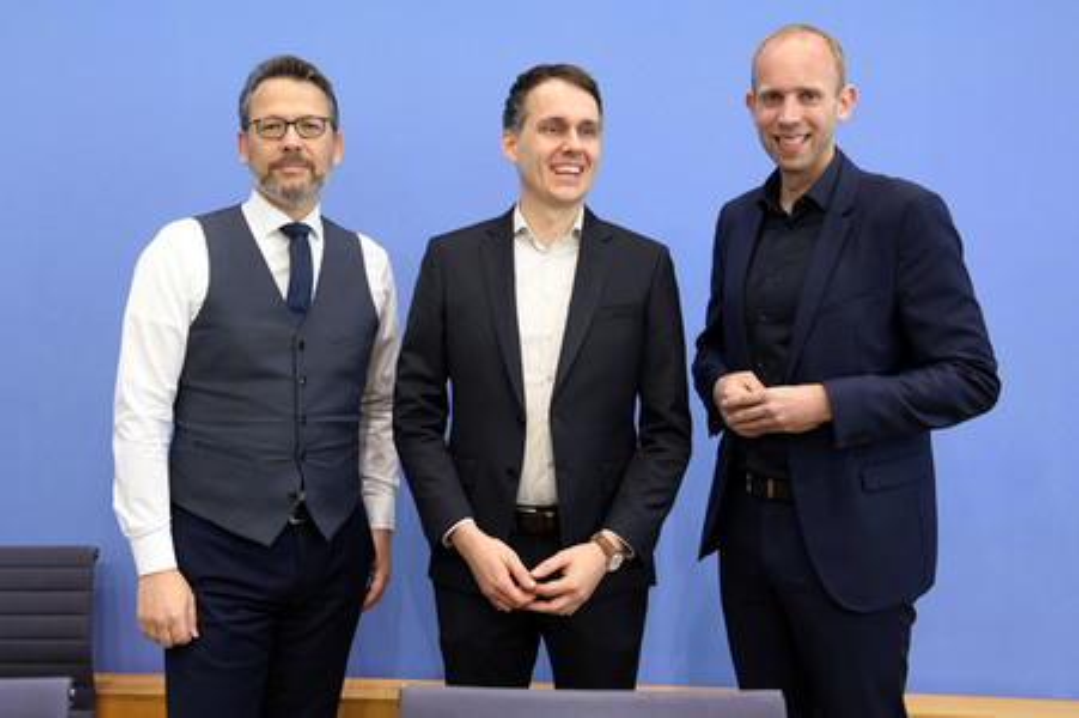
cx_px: 540
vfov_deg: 35.0
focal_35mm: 38
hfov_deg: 50.7
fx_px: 1138
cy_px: 359
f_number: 5
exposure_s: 1/320
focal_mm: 38
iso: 4000
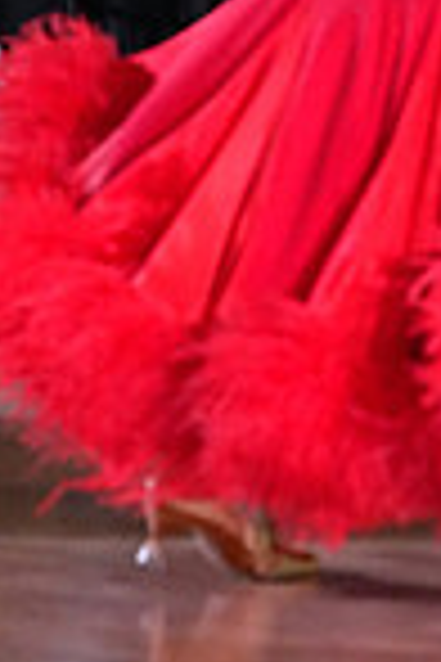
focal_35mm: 595
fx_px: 10932
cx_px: 254
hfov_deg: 2.3
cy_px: -230
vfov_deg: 3.5
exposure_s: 1/400
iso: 10000
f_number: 7.1
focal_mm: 151
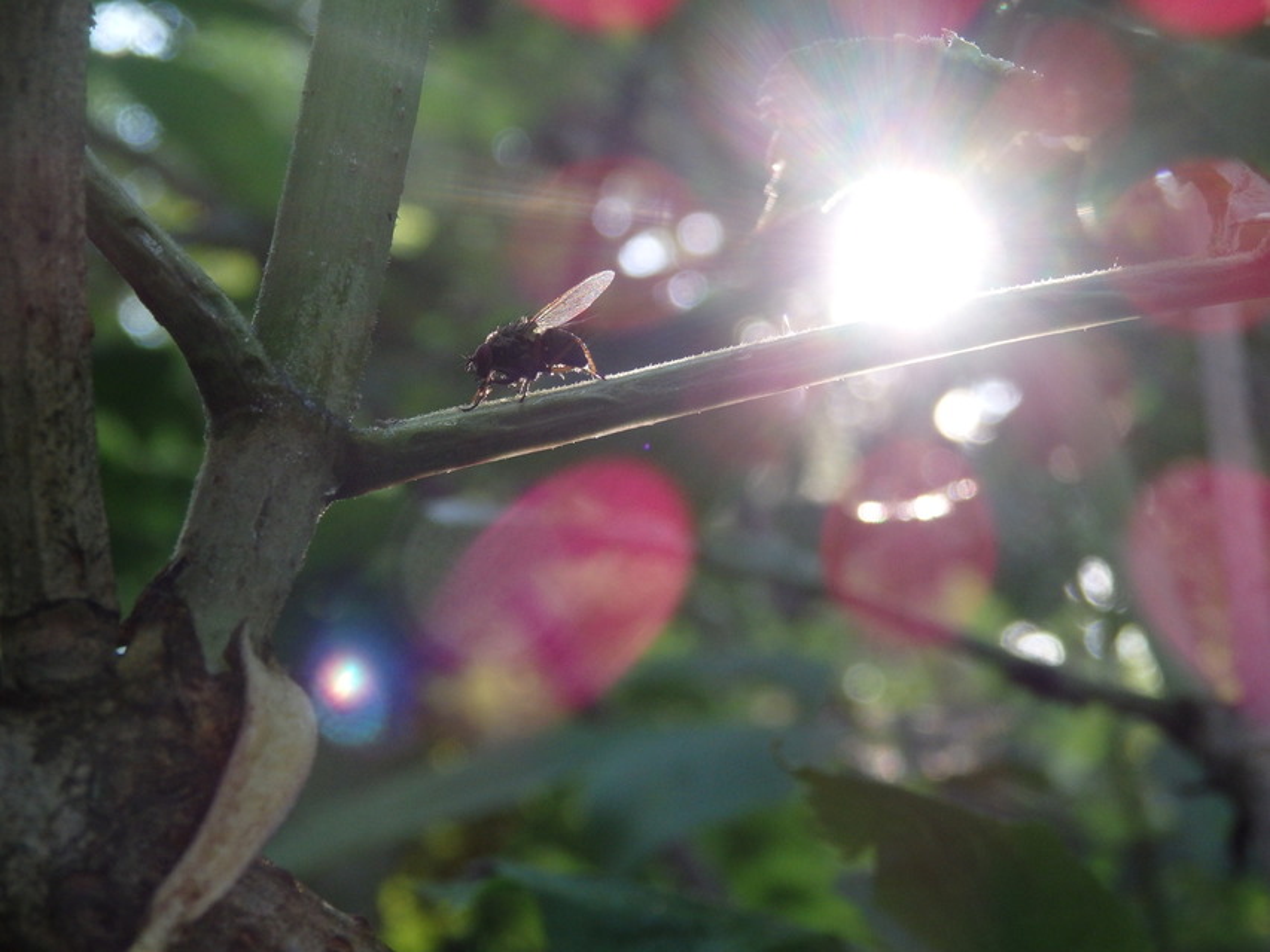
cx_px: 635
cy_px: 476
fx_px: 2422
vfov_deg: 22.3
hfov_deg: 29.4
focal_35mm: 66
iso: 250
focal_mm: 11.9
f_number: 4.4
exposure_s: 1/100
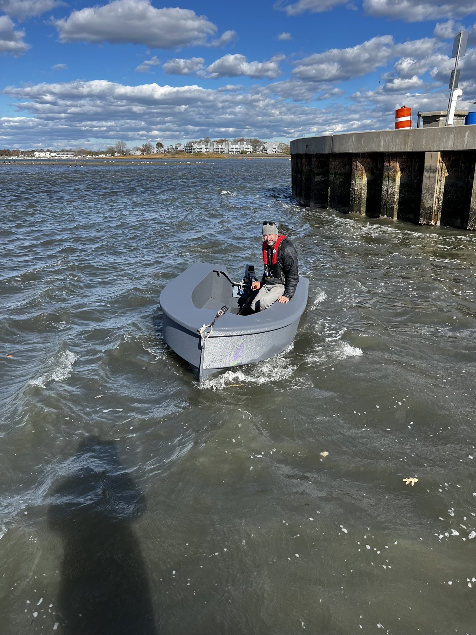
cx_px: 238
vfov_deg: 67.3
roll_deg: +2.0
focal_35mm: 26
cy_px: 318
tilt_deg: -17.7
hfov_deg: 53.1
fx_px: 477
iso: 50
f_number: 1.6
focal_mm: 5.1
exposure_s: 1/2513
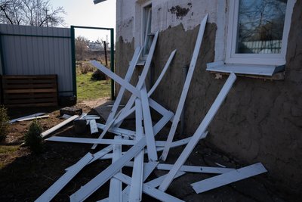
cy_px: 101
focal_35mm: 24
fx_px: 201
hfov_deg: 73.7
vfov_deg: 53.2
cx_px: 151
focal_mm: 24
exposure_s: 1/320
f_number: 7.1
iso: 250
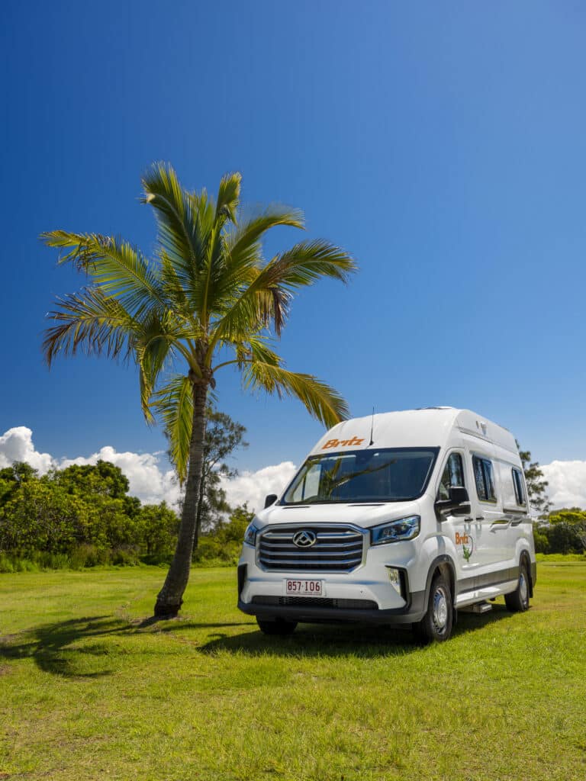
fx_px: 655
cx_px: 293
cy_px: 390
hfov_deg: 48.2
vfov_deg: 61.7
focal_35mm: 29
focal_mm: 36.9
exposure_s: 1/100
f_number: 8
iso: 100
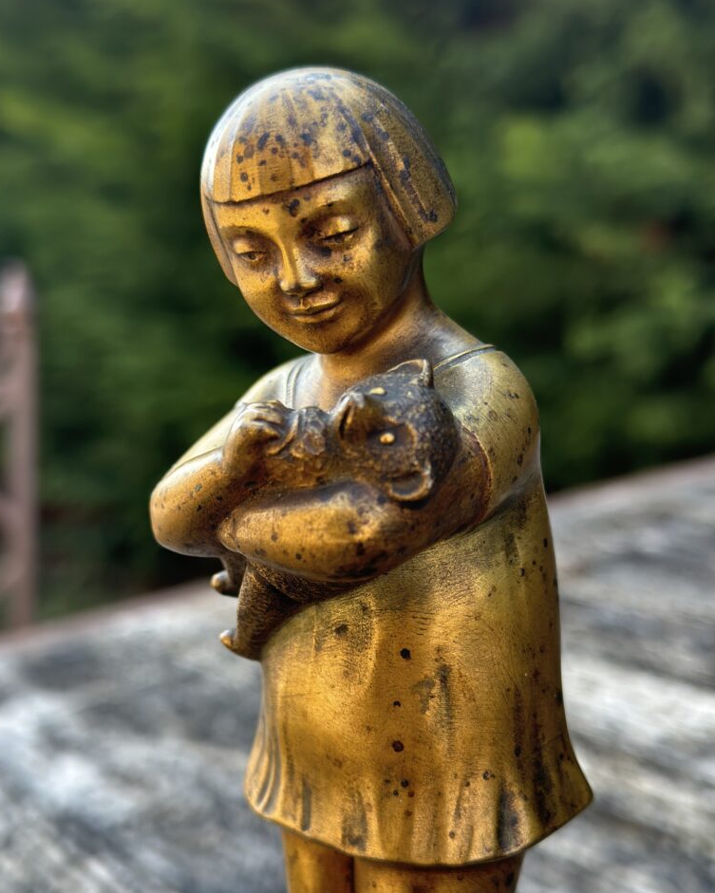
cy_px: 462
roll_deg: +2.9
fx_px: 1349
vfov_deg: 36.6
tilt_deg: -10.0
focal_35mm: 51
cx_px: 358
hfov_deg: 29.7
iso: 80
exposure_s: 1/298
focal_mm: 6.86
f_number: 1.78
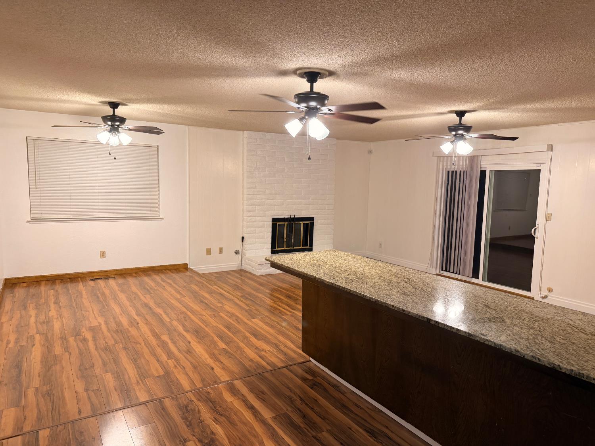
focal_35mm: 24
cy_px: 223
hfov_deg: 71.6
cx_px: 298
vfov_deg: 56.8
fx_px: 413
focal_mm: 6.76
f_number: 1.78
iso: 250
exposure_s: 1/60
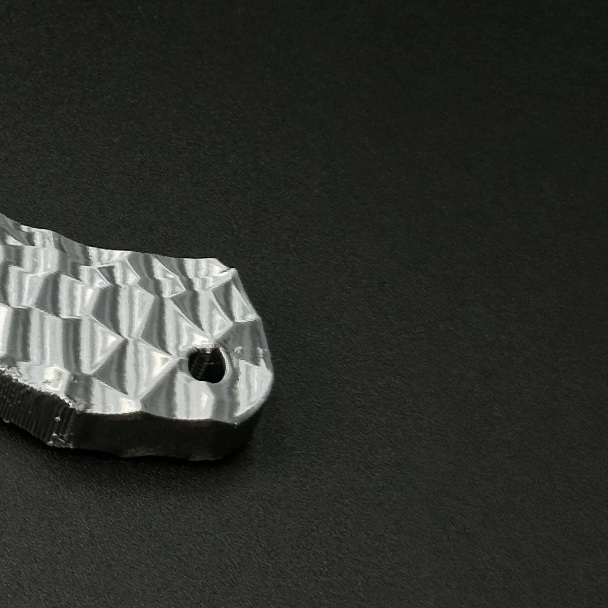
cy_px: 130
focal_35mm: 147
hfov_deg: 11.2
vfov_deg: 11.8
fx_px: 2921
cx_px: -406
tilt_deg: -59.9
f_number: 1.78
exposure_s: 1/358
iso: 64
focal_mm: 6.86
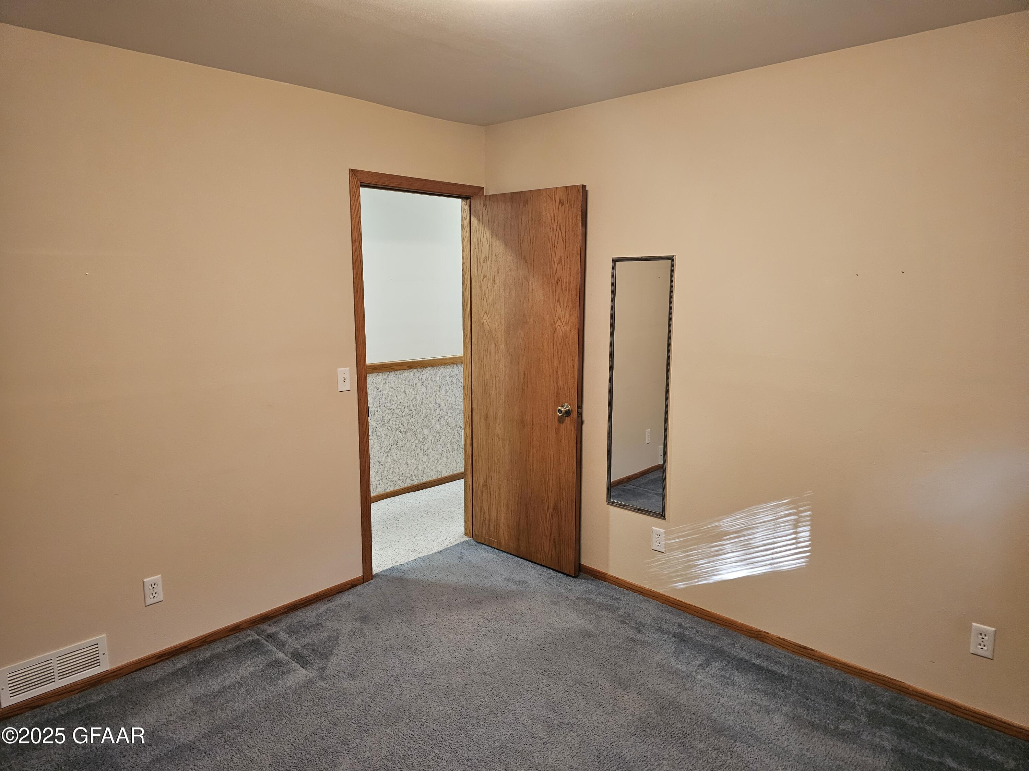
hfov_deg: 73.9
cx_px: 514
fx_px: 684
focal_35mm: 23
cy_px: 386
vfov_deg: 58.9
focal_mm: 6.3
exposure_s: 1/120
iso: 1000
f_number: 1.7
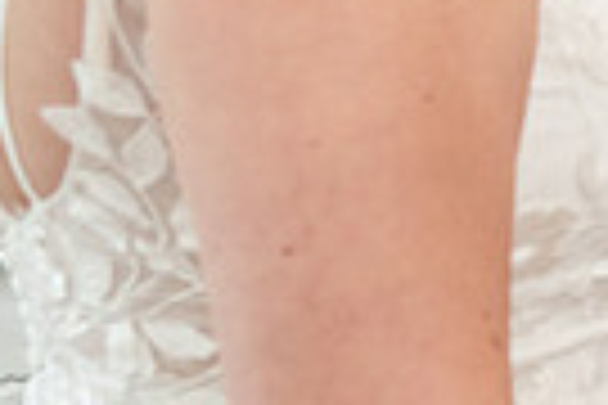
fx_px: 2786
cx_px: 1215
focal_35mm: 165
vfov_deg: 8.1
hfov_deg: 11.3
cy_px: -214
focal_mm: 35
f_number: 6.3
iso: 2000
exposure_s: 1/200
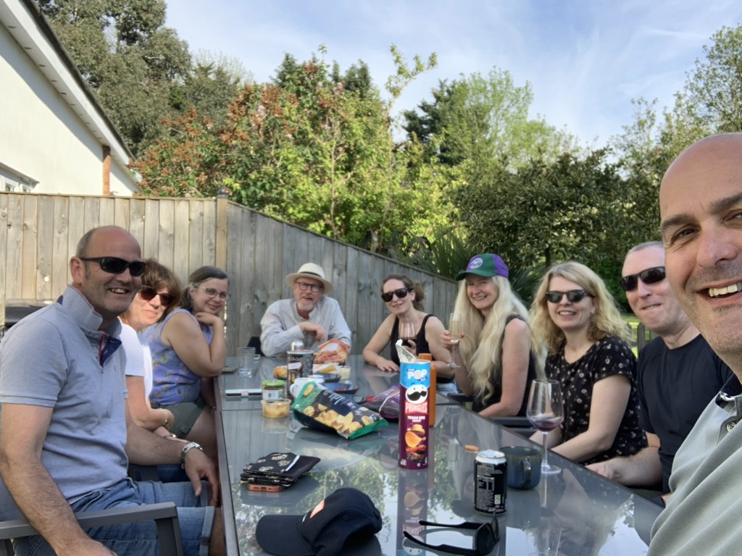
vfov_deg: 44.2
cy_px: 278
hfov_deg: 56.8
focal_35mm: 32
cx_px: 371
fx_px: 686
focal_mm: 2.87
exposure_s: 1/309
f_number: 2.2
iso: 16
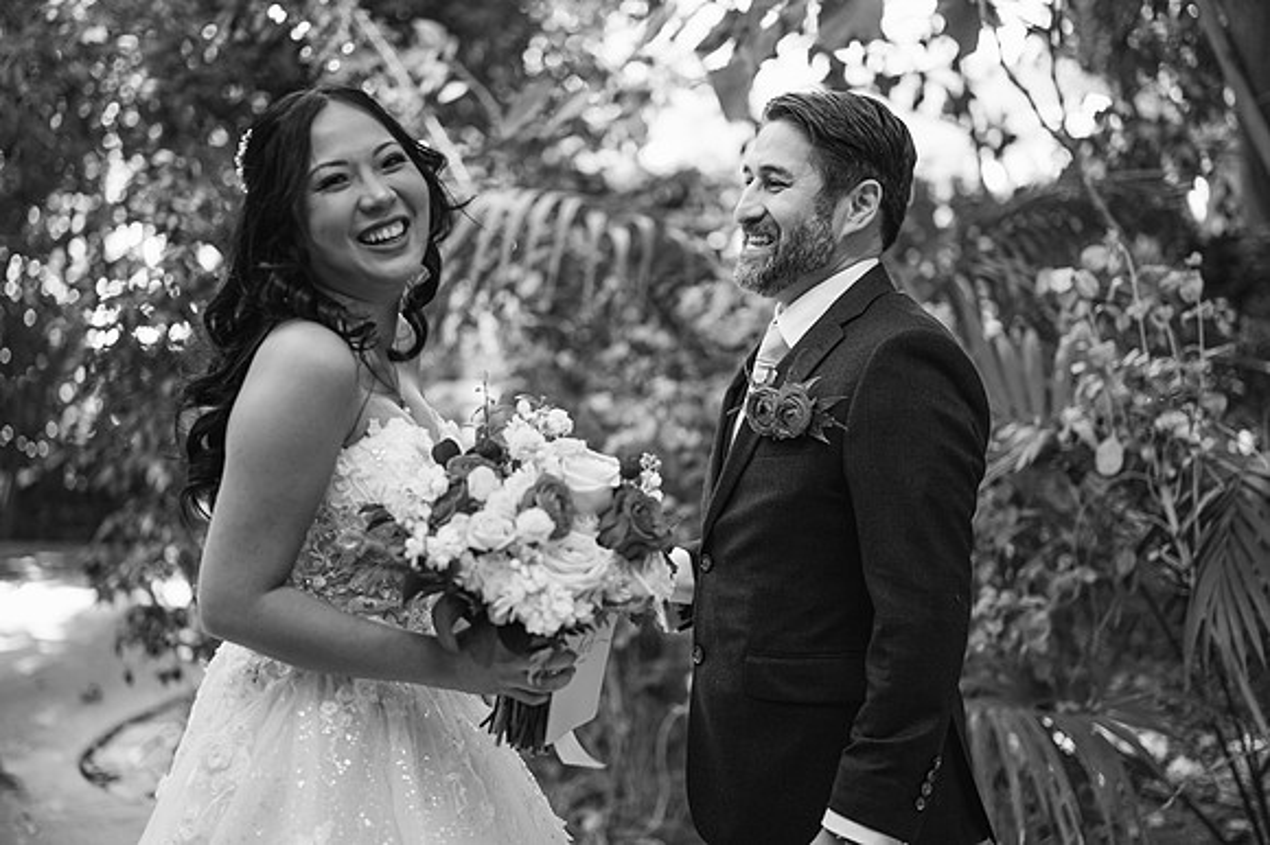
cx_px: 635
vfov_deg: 27.0
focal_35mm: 50
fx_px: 1763
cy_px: 422
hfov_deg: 39.6
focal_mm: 50
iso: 125
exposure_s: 1/125
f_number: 1.8
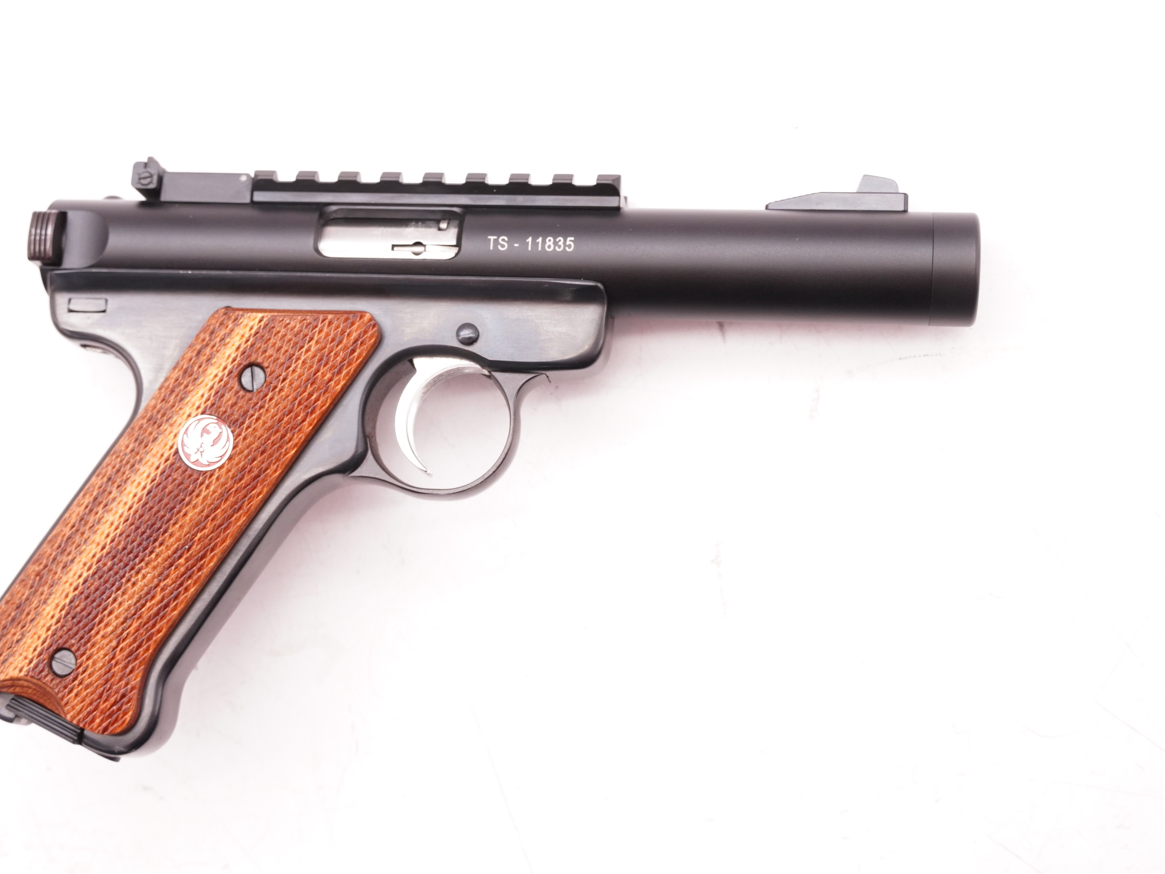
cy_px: 392
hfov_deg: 32.3
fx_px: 2007
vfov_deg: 24.5
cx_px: 479
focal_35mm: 60
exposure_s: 1/125
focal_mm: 31
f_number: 5.6
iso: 1000
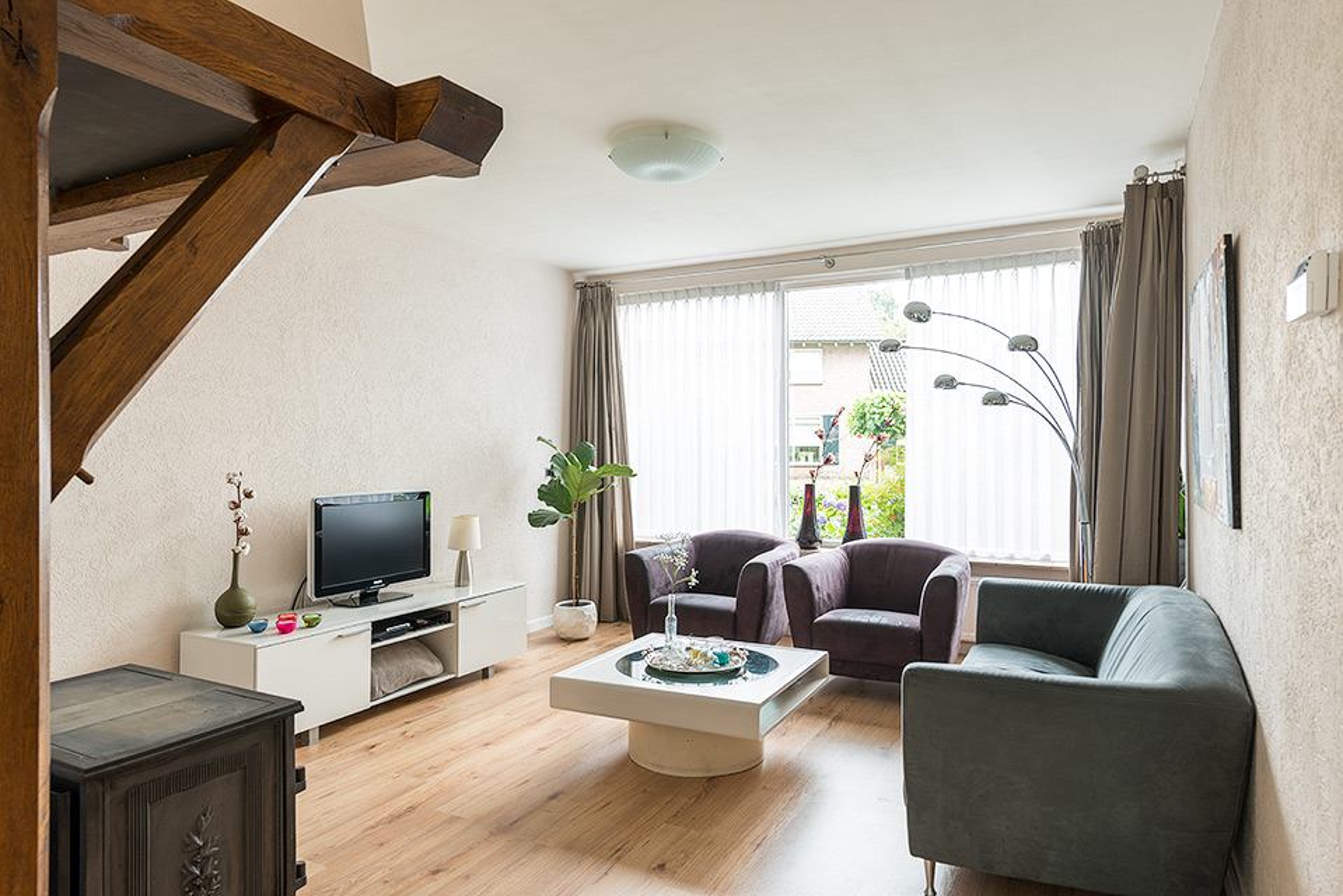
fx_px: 821
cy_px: 448
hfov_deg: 78.6
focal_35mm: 22
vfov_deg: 57.3
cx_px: 672
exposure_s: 1/1.43
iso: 100
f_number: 8
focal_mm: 22
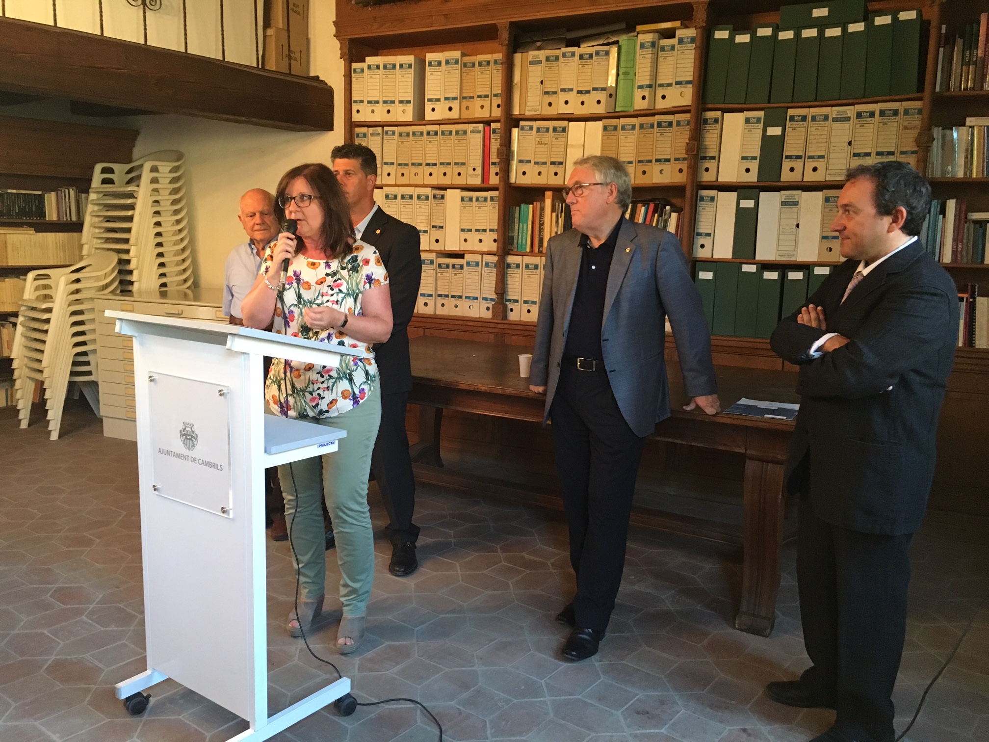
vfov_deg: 48.2
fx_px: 829
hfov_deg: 61.7
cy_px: 371
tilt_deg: -9.5
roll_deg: -1.3
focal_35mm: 29
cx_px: 494
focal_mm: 4.15
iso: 200
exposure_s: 1/25
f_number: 2.2
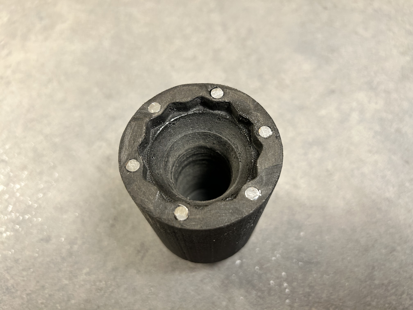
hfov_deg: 67.3
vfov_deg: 53.1
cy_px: 155
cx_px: 206
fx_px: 310
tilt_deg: -64.0
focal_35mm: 26
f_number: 1.5
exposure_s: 1/50
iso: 125
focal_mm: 5.7
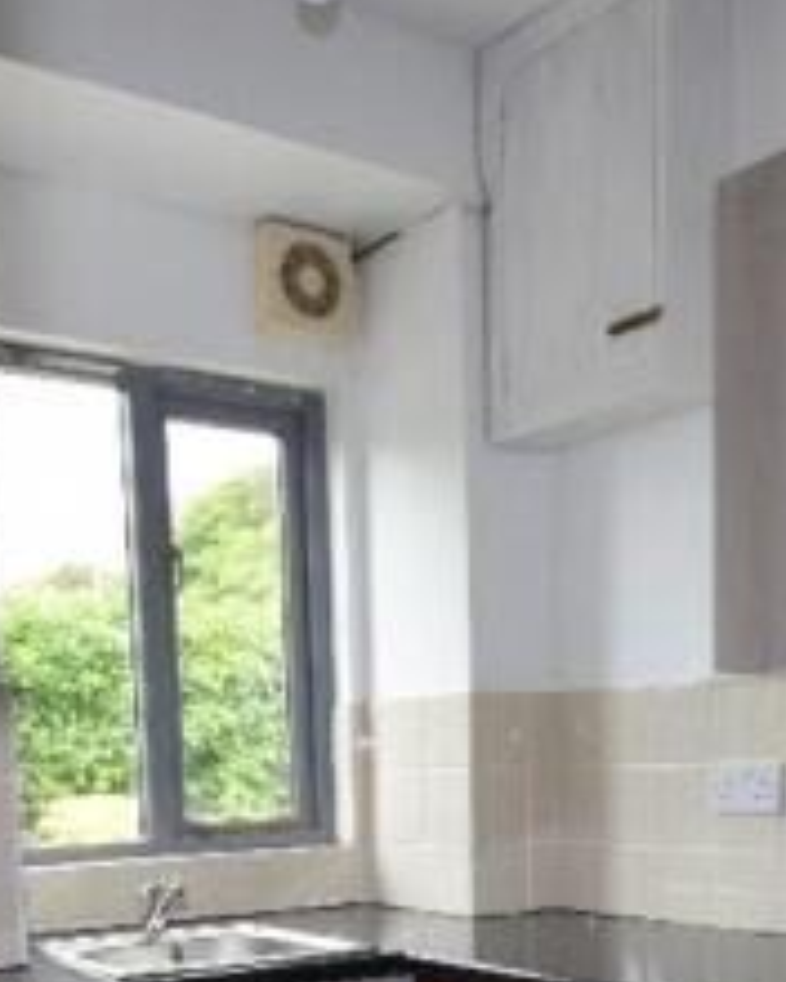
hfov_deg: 35.7
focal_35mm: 42
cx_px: 360
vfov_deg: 39.3
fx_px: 1221
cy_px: 953
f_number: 5
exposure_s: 1/100
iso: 400
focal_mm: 10
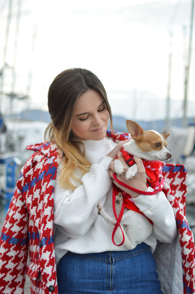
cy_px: 147
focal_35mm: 52
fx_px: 427
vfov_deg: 37.9
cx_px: 98
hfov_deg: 25.7
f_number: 2
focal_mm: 35
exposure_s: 1/1250
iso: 200
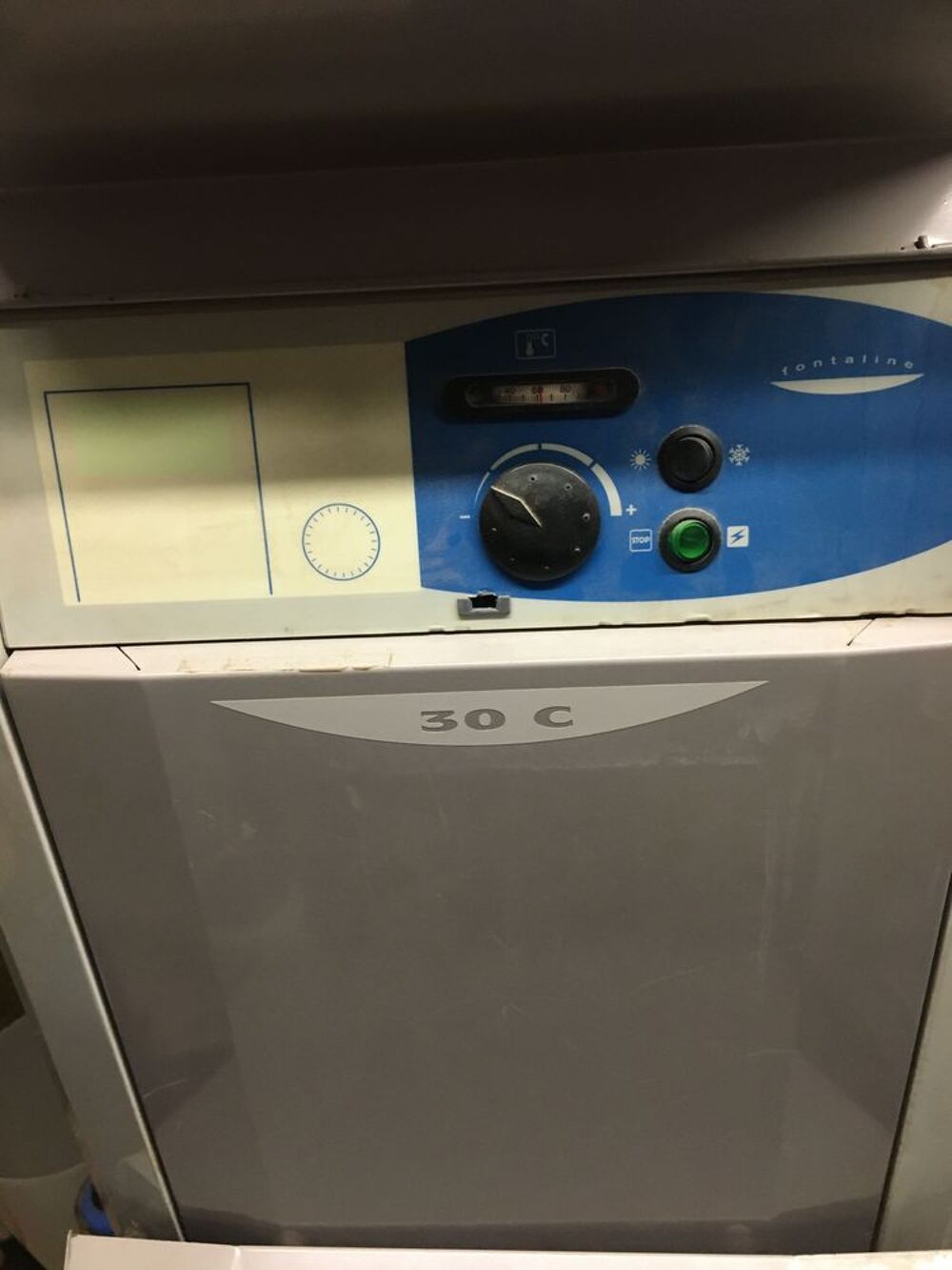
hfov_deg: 48.2
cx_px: 476
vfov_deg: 61.7
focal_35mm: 29
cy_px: 635
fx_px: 1063
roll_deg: +3.3
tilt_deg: -31.3
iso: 200
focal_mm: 4.15
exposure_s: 1/33
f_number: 2.2
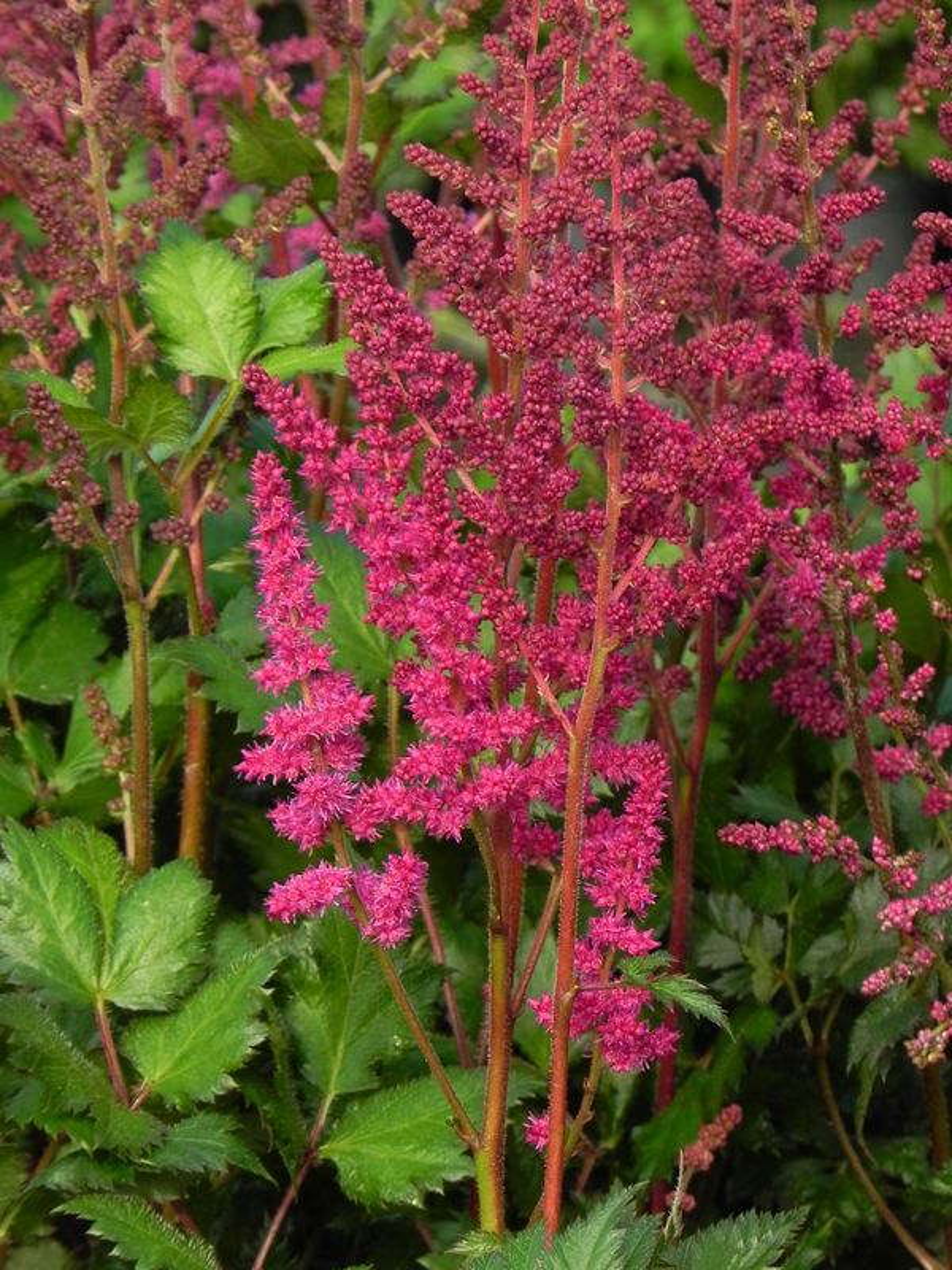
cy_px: 635
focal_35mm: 184
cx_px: 476
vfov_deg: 10.7
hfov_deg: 8.1
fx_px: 6747
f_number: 5
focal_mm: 32.7
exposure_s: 1/250
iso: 160
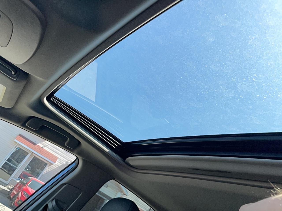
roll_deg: -29.4
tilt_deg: +28.5
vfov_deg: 53.1
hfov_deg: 67.3
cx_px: 141
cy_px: 106
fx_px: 212
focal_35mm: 26
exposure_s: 1/376
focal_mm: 4.2
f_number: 1.6
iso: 32
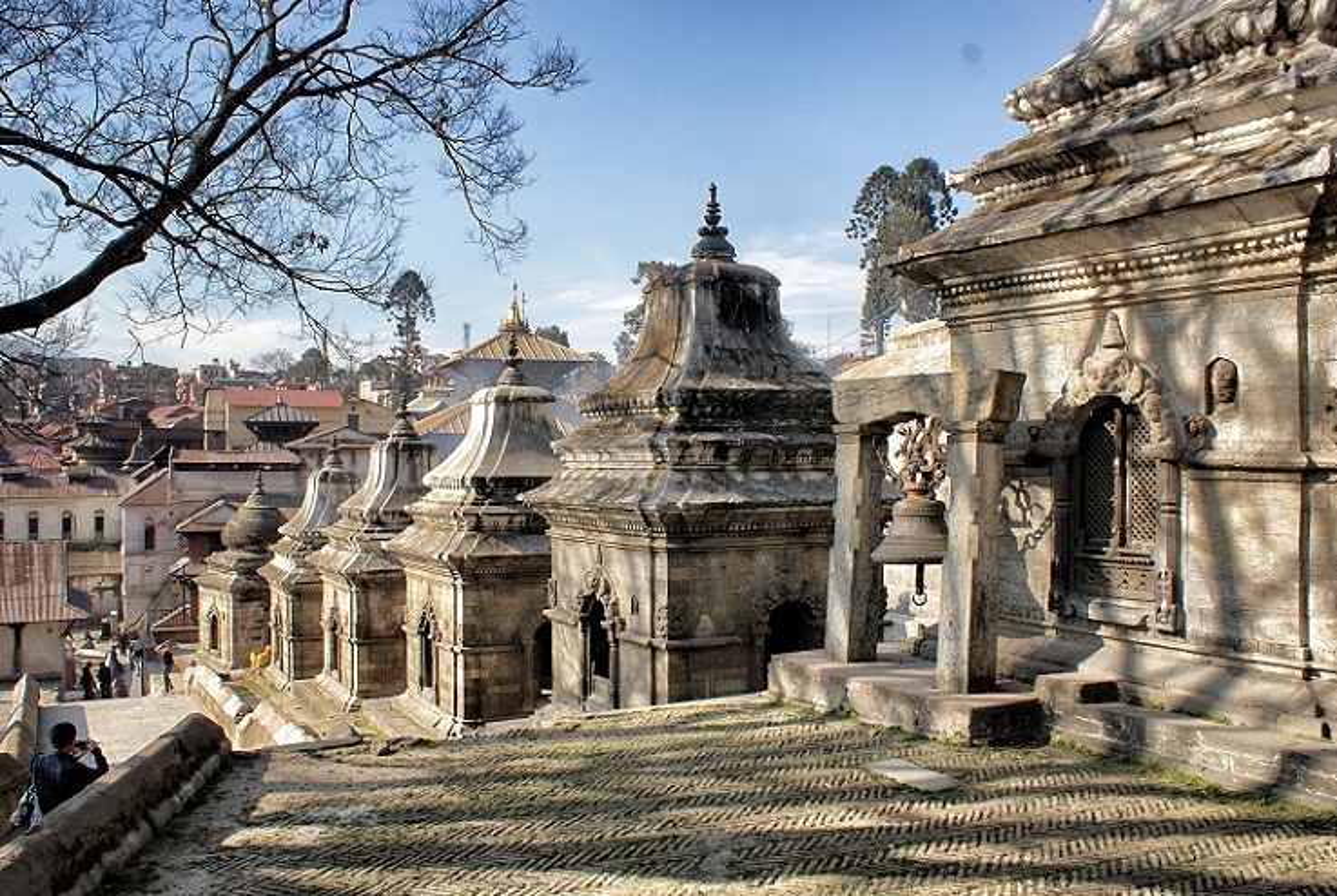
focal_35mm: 30
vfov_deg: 43.8
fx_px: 1116
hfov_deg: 61.8
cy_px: 448
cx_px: 668
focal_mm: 20
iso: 100
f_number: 9
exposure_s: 1/80
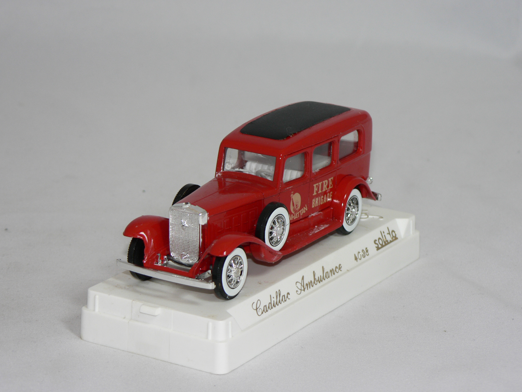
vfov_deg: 12.5
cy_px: 196
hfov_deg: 16.6
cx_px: 261
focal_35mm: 119
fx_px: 1794
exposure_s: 1/60
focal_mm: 19.9
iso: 80
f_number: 3.2
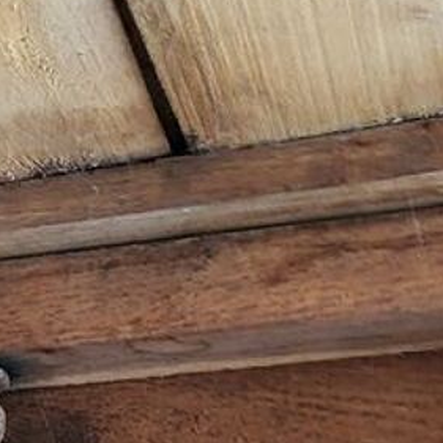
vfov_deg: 14.9
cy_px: 652
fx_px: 1578
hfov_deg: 15.5
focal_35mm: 109
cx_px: -74
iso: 200
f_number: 1.8
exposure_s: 1/50
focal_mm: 5.4
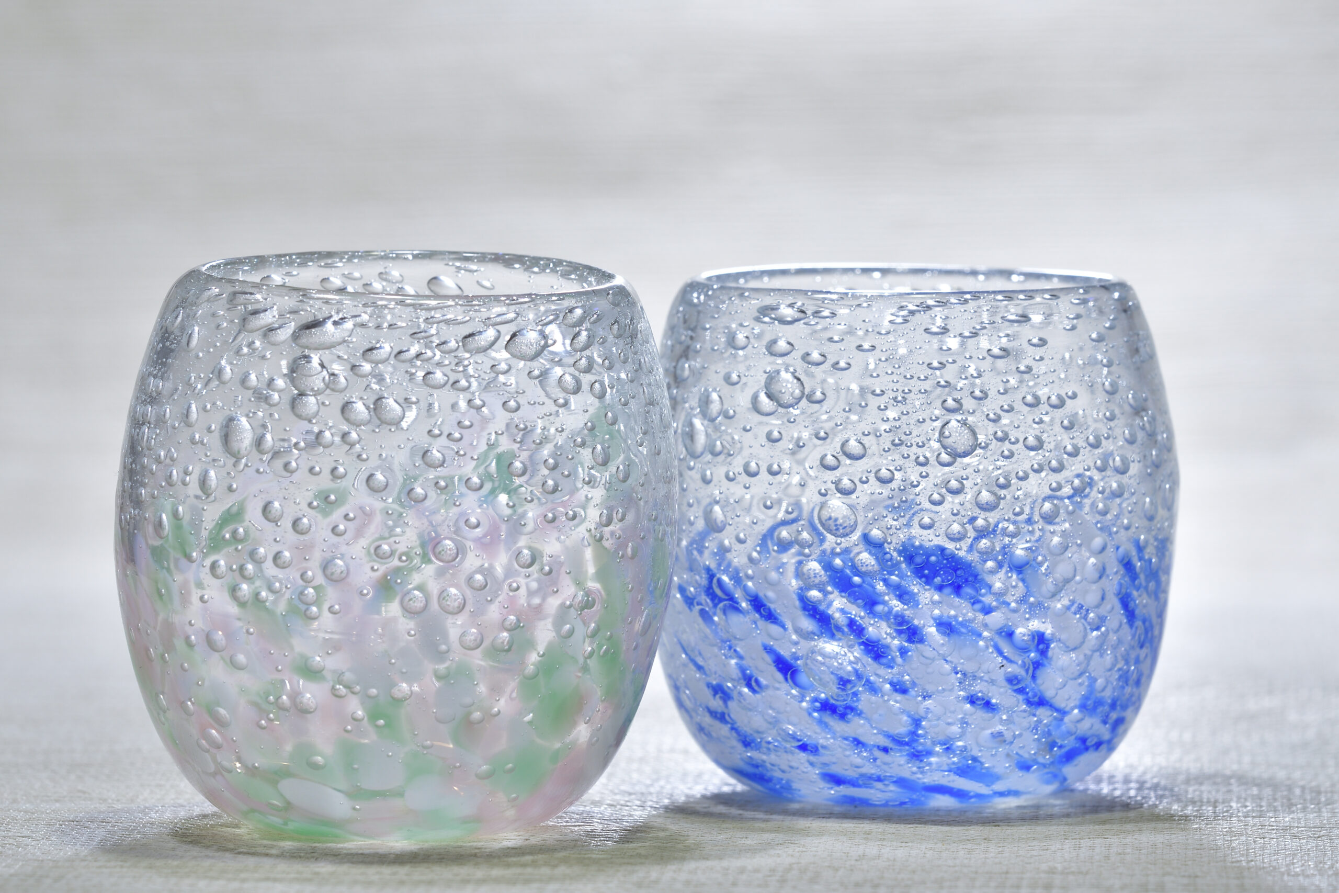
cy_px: 446
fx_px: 8369
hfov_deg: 9.1
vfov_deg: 6.1
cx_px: 670
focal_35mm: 225
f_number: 10
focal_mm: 150
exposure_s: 1/2
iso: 100
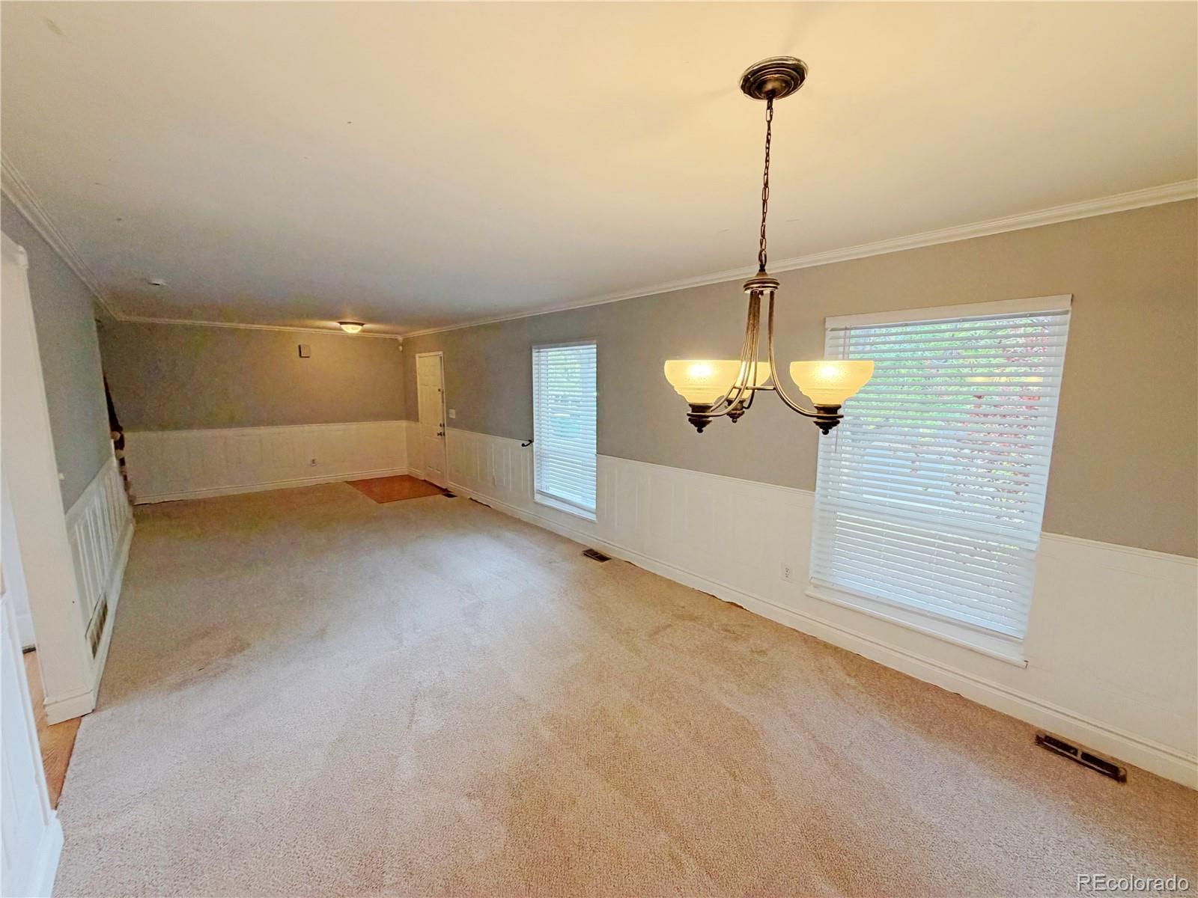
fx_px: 485
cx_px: 599
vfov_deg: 85.7
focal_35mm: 14
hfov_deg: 102.1
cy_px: 449
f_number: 2.2
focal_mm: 2.22
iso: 320
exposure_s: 1/120
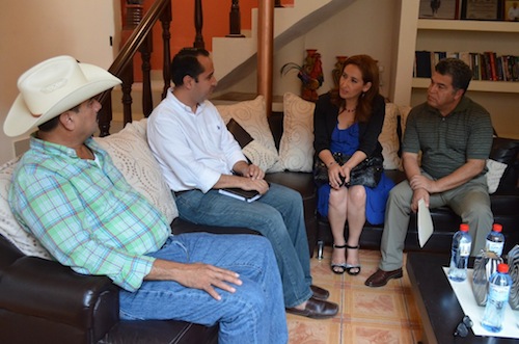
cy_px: 172
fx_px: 432
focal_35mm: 30
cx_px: 260
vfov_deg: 43.4
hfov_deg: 62.0
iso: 2000
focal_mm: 20
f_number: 5.6
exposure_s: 1/60
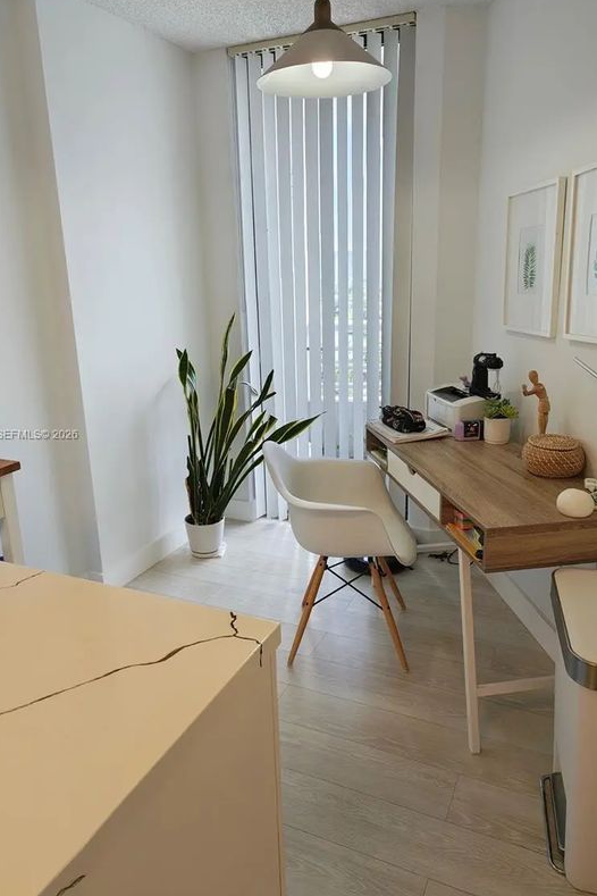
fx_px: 672
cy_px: 436
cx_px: 292
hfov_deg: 47.9
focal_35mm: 27
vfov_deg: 67.4
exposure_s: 1/120
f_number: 1.8
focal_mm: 5.41
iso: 1156
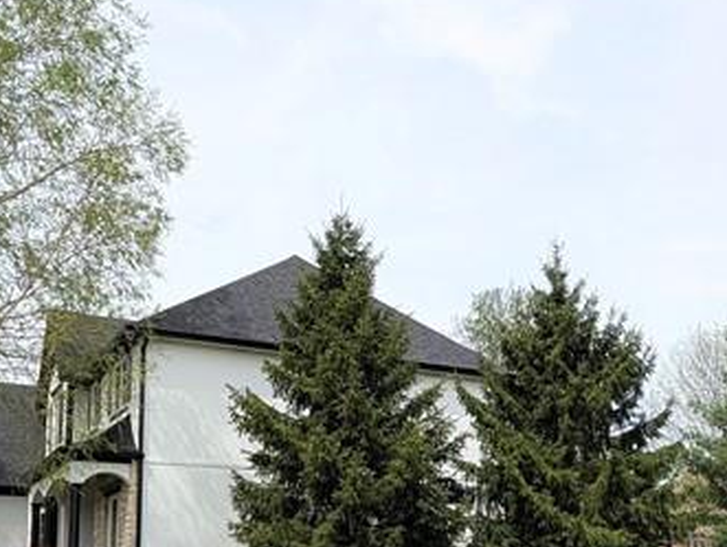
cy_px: 461
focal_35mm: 37
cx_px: 339
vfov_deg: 36.9
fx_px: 778
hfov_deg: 50.1
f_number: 1.7
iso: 55
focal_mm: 2.02
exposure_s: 1/2786
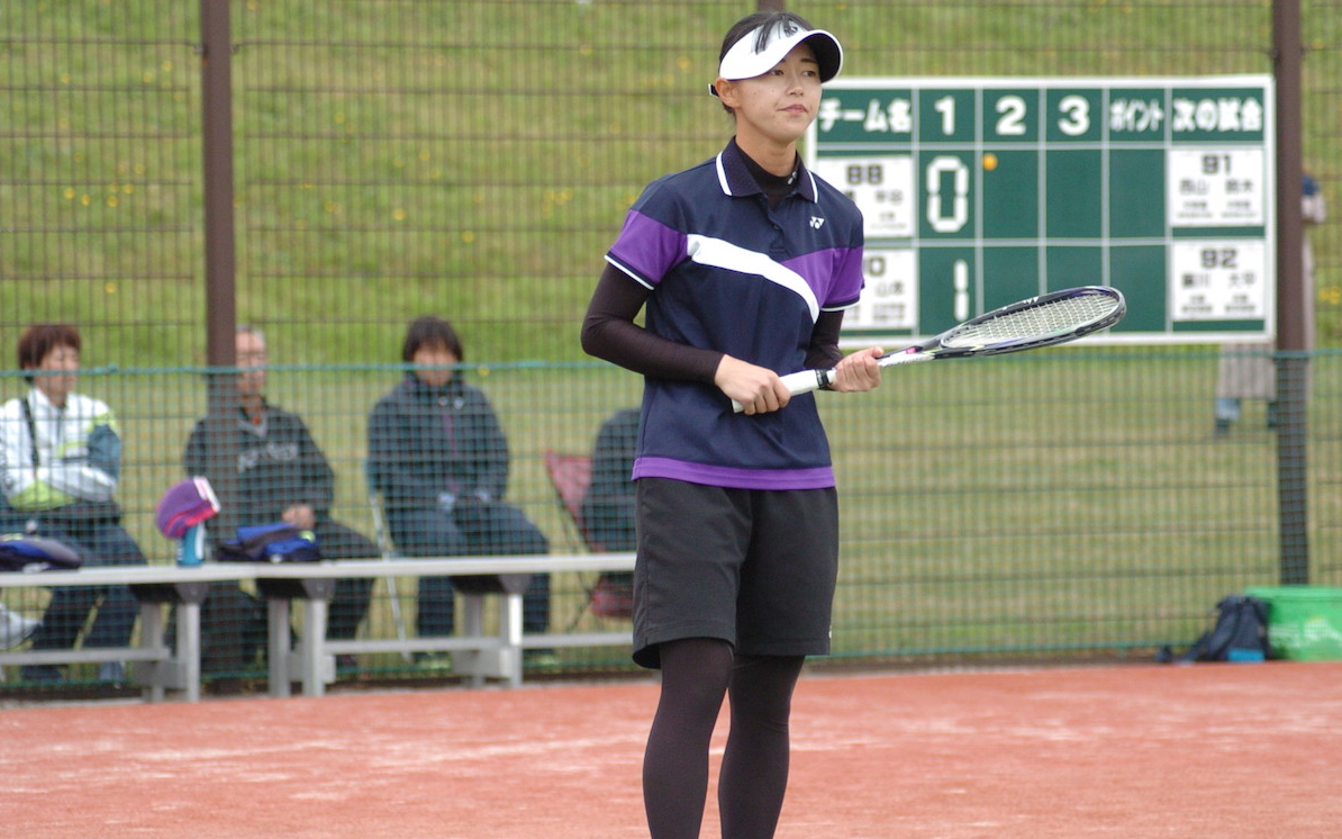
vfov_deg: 7.6
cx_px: 669
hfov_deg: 12.2
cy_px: 418
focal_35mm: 172
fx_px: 6290
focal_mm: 112
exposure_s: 1/1000
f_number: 4.2
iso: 560
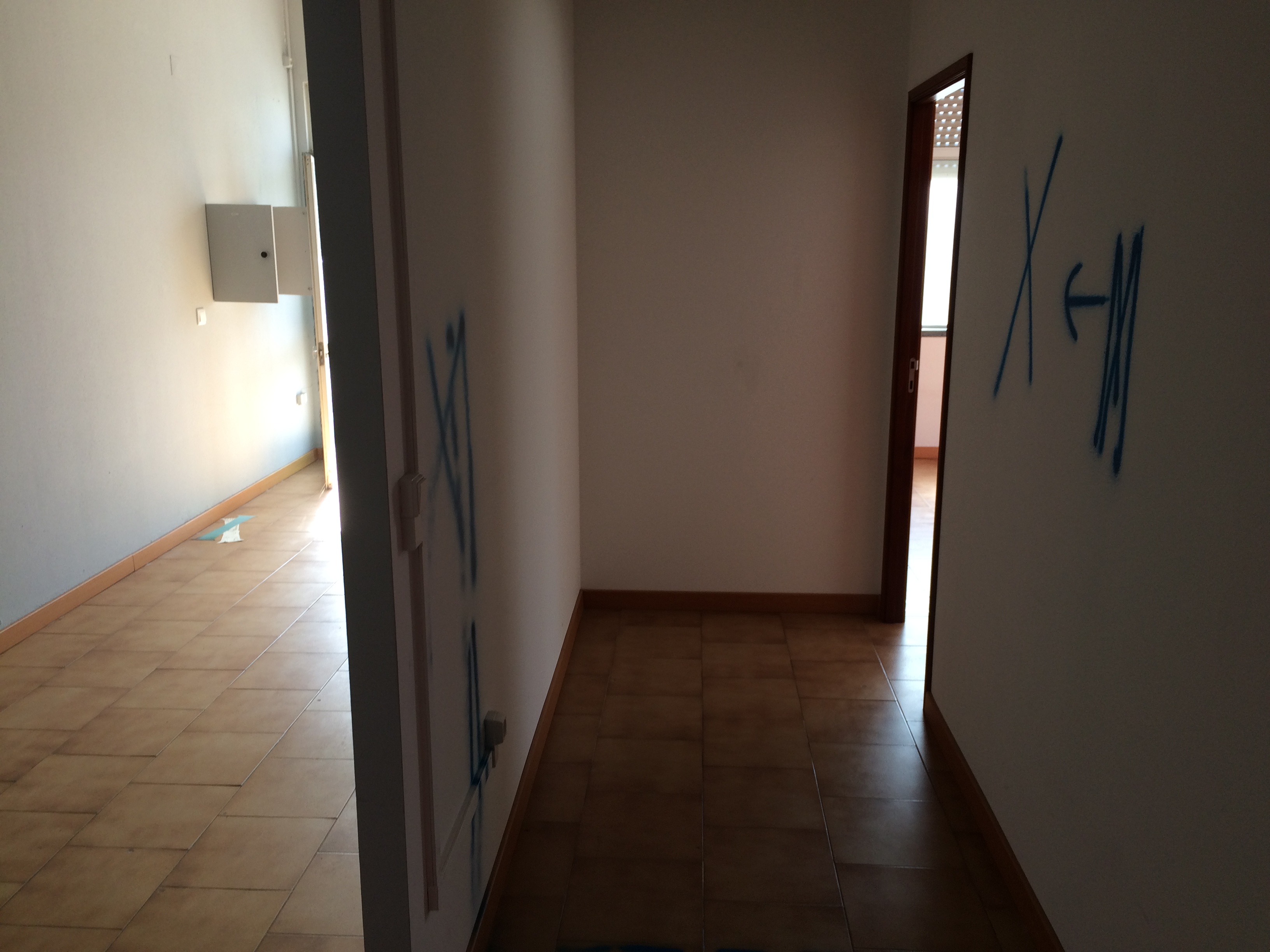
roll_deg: -0.9
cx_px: 635
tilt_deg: -15.0
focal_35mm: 29
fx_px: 1064
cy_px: 476
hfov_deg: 61.7
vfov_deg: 48.2
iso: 32
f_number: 2.2
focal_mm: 4.15
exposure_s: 1/60
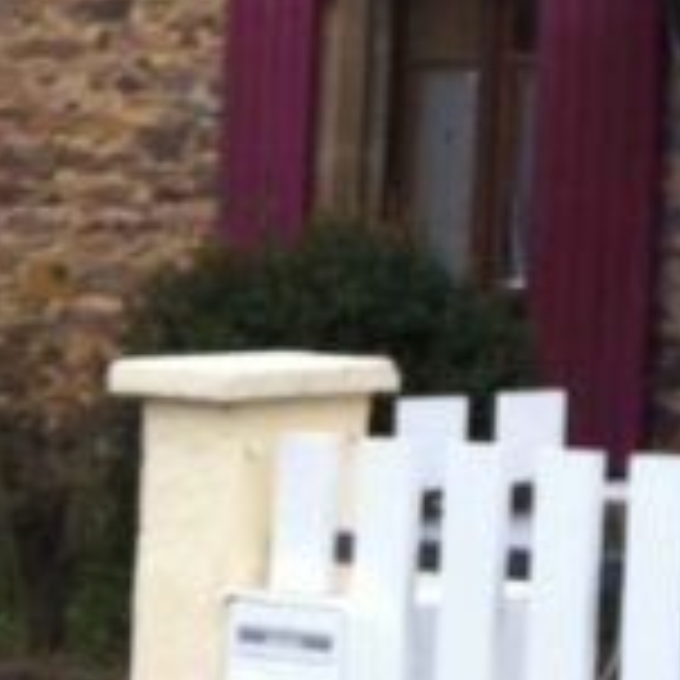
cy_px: -401
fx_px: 3489
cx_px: 1563
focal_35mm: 157
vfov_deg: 10.7
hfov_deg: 9.9
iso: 80
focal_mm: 3.85
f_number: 2.8
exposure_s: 1/24
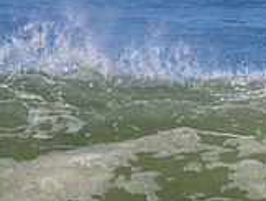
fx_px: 21179
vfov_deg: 0.5
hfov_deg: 0.7
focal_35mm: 2752
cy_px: 261
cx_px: 358
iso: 1000
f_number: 11
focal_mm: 800
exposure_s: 1/2000
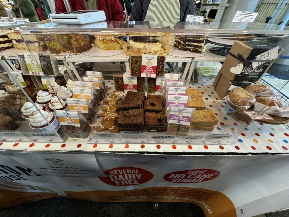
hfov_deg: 102.1
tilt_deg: -42.2
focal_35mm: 14
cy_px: 108
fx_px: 117
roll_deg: -2.2
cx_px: 144
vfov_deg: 85.7
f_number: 2.2
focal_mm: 2.22
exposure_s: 1/50
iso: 400
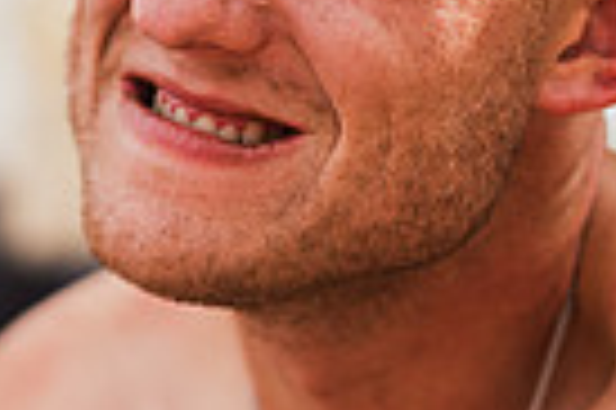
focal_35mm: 212
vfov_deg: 6.5
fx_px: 3623
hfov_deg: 9.6
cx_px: 0
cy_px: 367
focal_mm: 50
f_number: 1.4
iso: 100
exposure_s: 1/2500
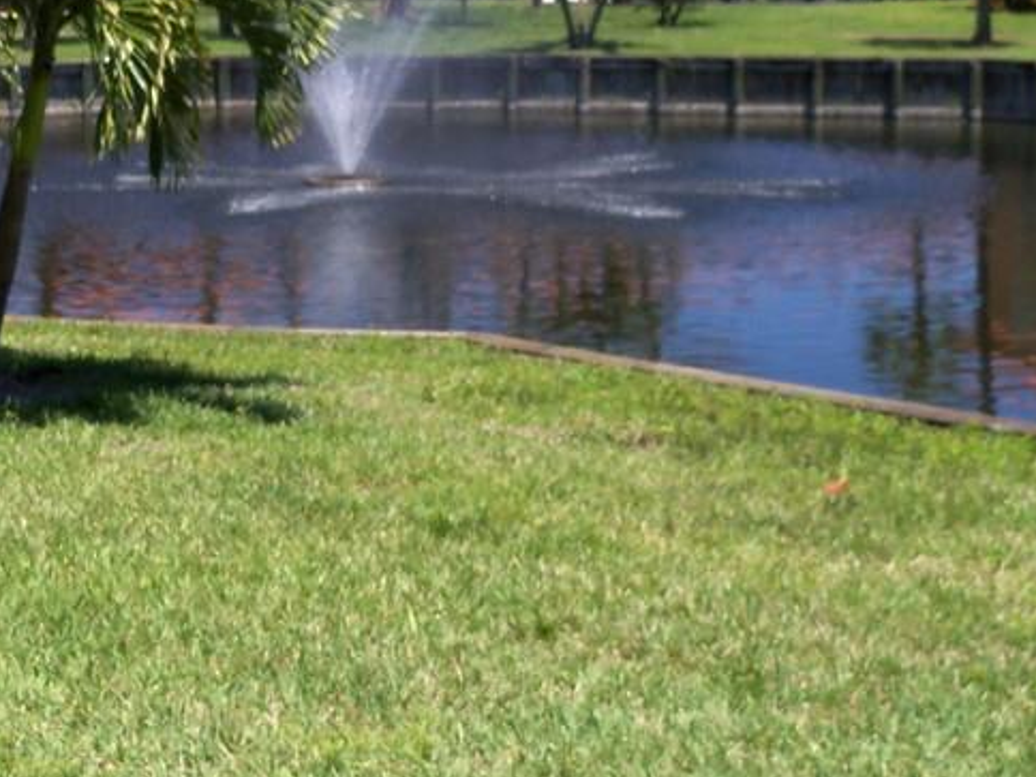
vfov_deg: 19.7
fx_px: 2215
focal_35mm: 74
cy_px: 178
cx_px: 268
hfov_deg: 26.0
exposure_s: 1/800
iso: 80
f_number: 3.5
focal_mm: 6.2
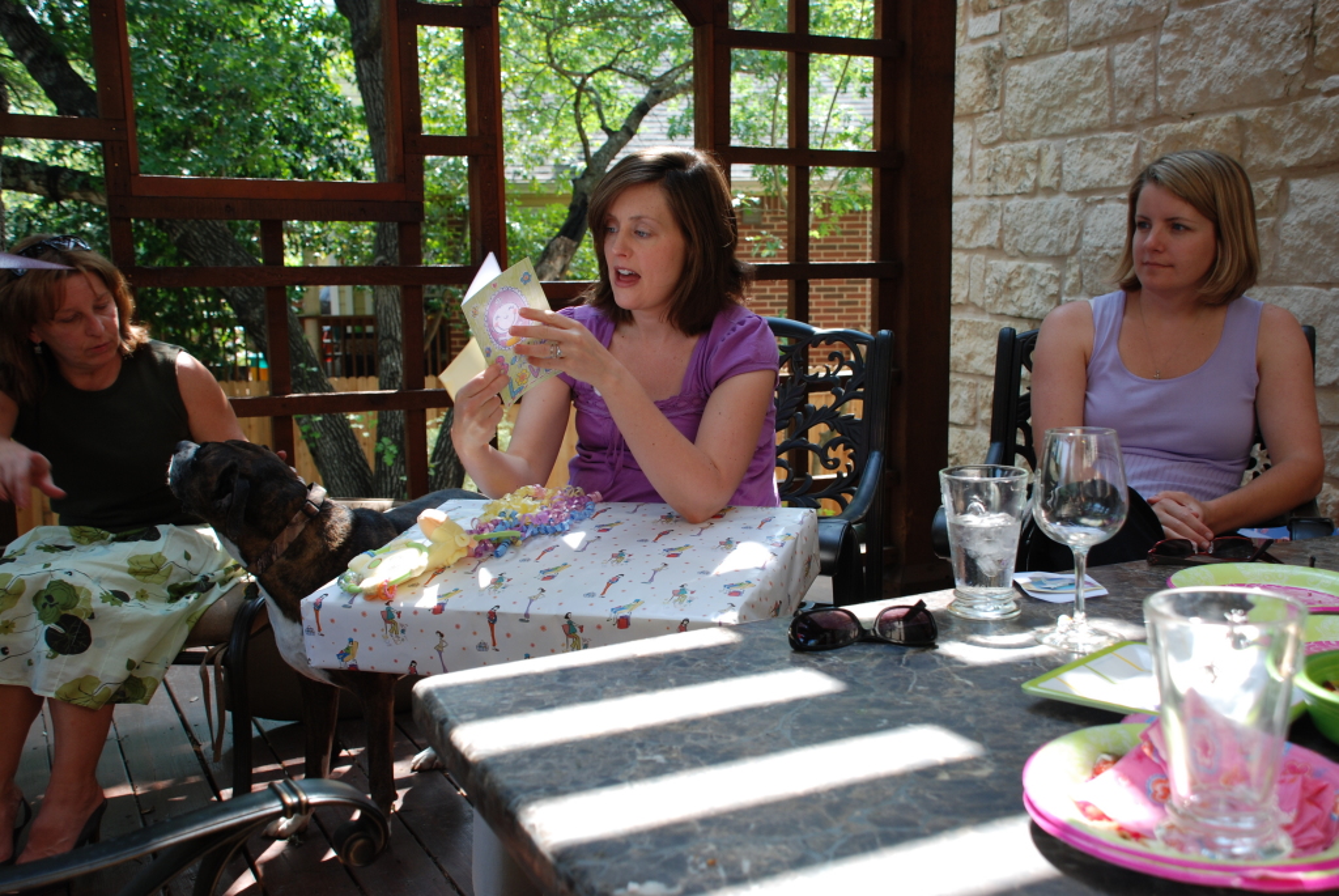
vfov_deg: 37.0
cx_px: 670
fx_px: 1340
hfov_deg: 53.1
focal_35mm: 36
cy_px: 448
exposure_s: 1/100
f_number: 5
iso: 200
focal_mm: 24
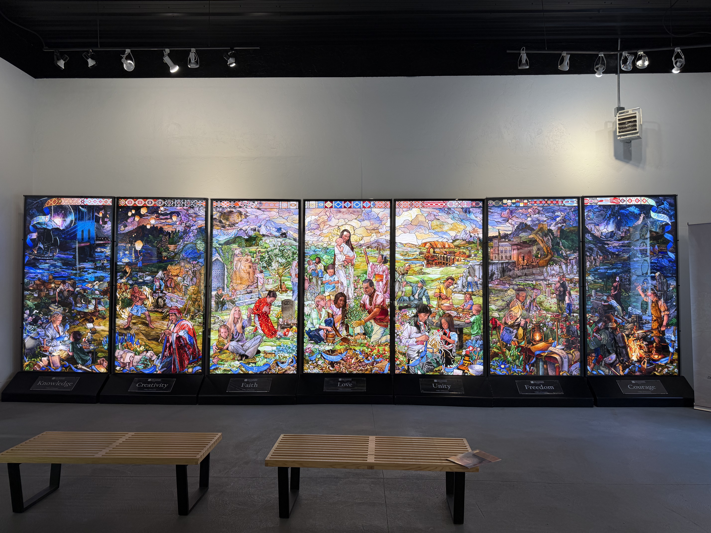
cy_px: 266
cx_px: 356
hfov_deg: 71.6
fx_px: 493
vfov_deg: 56.8
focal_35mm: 24
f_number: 1.78
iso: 64
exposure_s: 1/137
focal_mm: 6.76
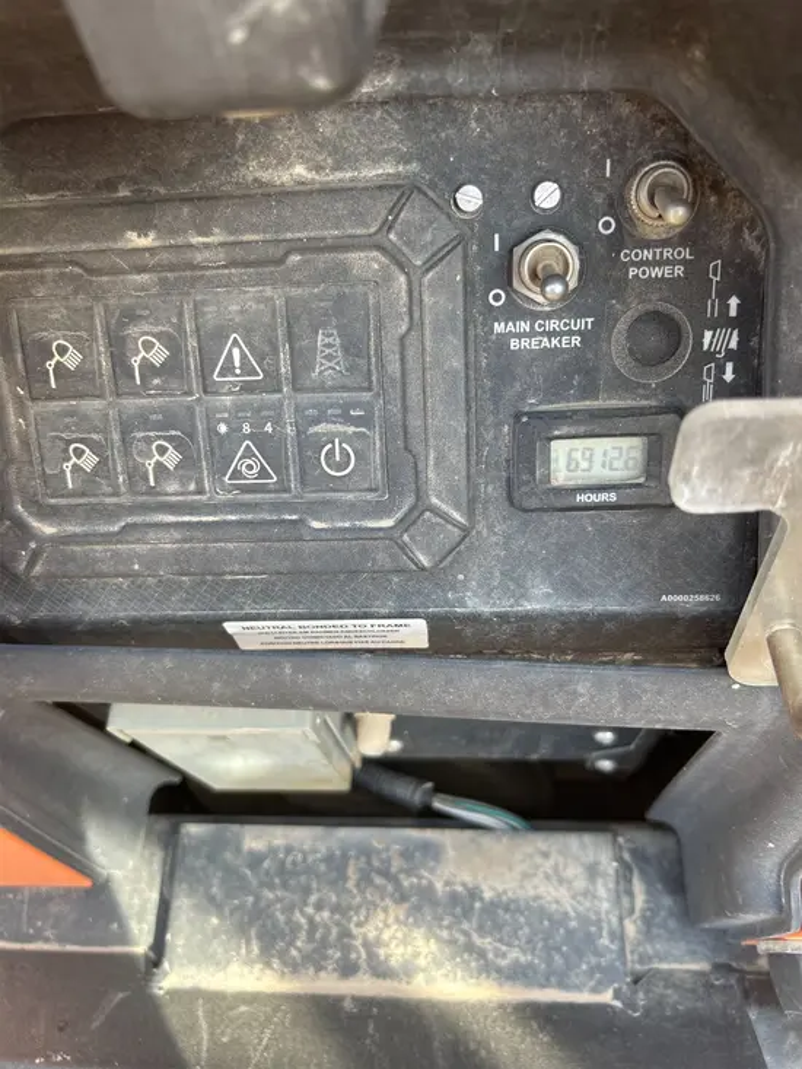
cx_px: 401
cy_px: 534
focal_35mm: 26
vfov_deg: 67.3
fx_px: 803
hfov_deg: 53.1
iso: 32
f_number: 1.5
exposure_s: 1/149
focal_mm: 5.7
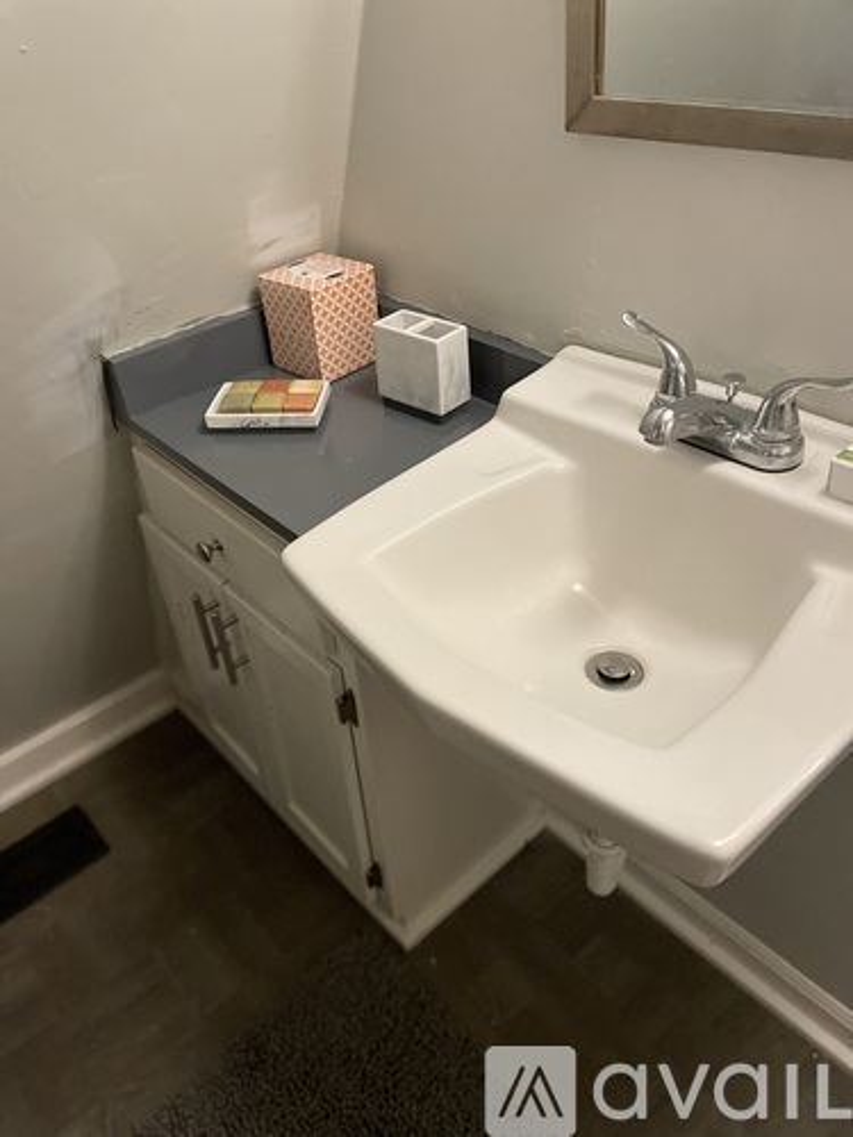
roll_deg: +6.3
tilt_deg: -36.3
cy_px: 568
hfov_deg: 53.1
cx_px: 426
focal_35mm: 26
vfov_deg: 67.3
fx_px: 854
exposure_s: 1/60
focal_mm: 4.2
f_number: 1.6
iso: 400
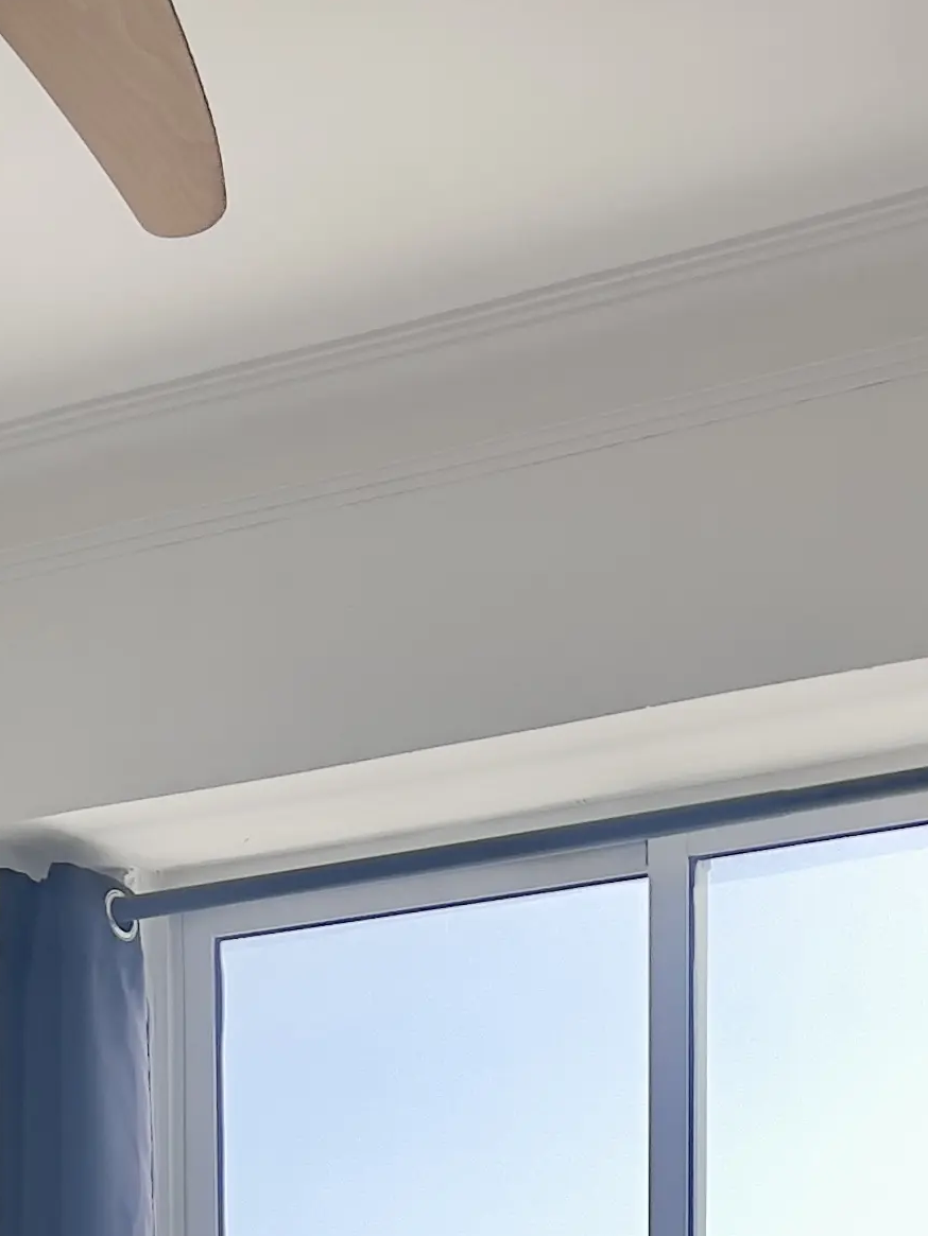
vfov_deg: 18.5
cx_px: 607
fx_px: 3216
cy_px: 2015
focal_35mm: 90
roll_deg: +0.3
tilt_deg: -4.5
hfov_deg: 16.4
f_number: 1.5
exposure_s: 1/902
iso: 50
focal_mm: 5.7
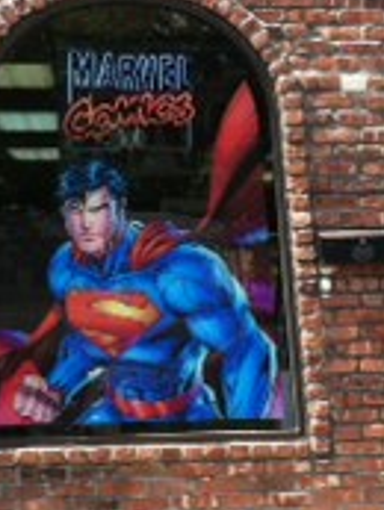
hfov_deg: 11.4
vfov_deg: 15.3
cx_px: 349
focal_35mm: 129
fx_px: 1906
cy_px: 209
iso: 80
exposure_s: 1/319
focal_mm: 3.85
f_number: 2.8
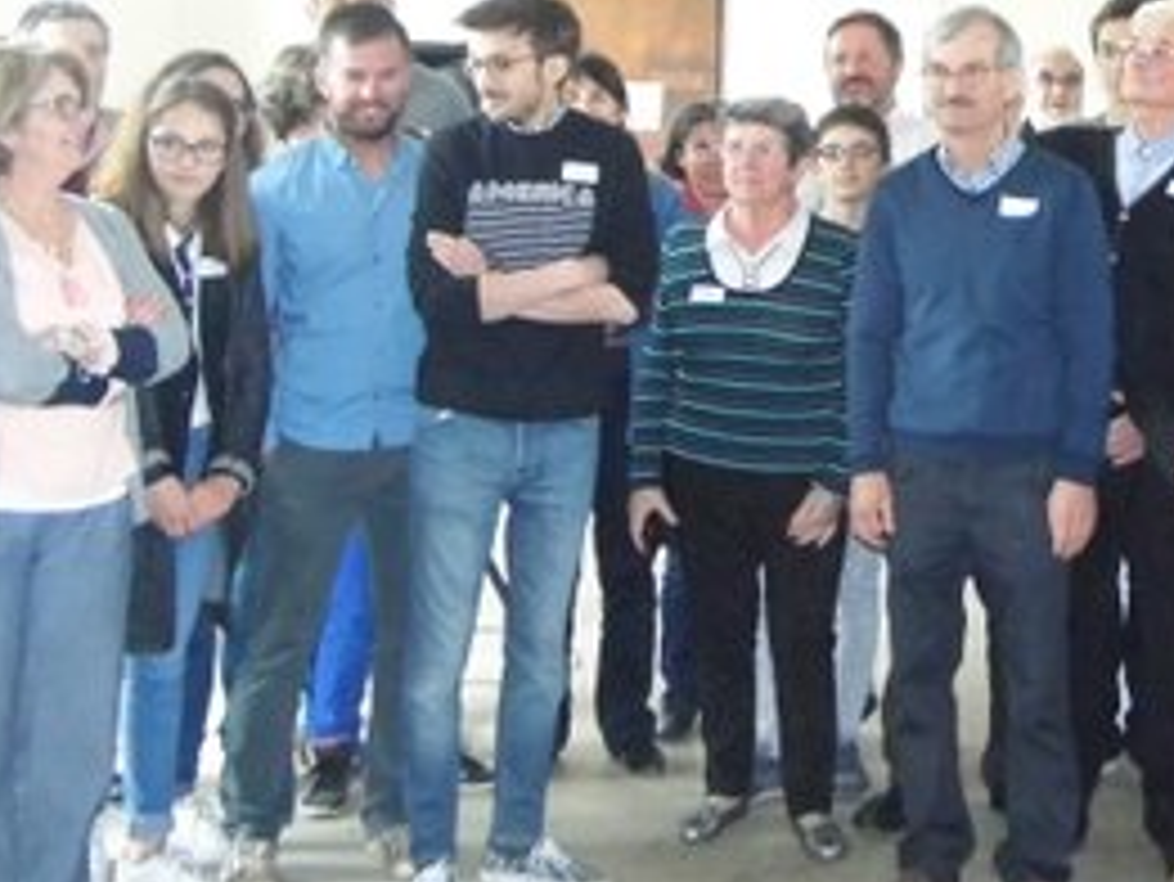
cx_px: 1057
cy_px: 86
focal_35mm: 79
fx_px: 2681
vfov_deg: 18.4
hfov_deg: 24.0
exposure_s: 1/60
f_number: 3.5
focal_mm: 7.7
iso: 800
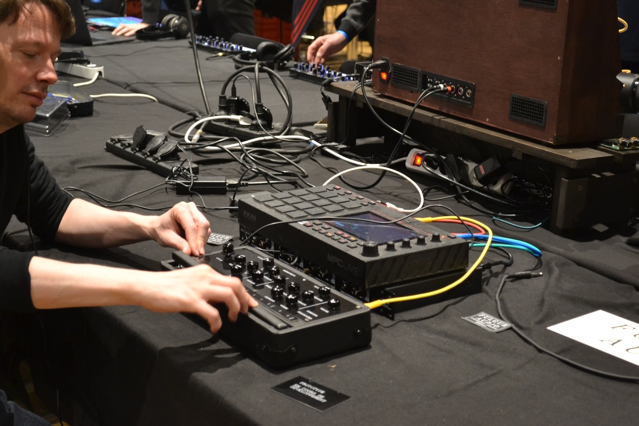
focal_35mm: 66
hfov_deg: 30.5
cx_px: 320
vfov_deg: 20.6
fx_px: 1171
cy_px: 213
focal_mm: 44
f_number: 5.3
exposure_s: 1/15
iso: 1800
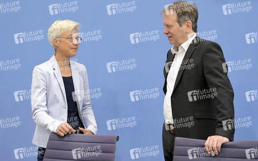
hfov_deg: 30.6
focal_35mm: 67
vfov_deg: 19.4
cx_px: 129
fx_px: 471
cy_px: 80
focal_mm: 65
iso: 5000
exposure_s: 1/640
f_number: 5.6
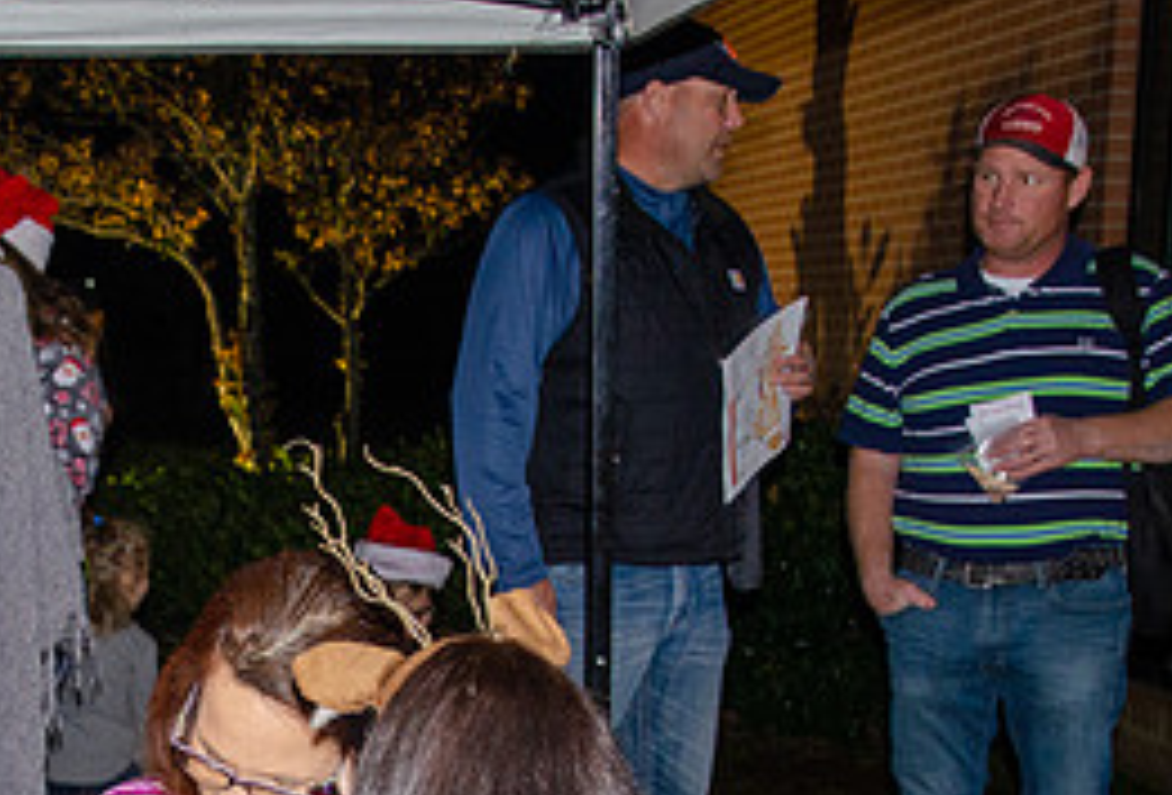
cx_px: 161
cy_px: 774
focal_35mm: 82
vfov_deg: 16.5
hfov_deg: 24.1
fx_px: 2684
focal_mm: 22
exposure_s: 1/60
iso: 400
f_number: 4
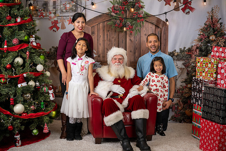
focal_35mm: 57
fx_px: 357
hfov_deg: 35.0
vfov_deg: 23.8
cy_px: 65
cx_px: 129
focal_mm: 50
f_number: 9
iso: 100
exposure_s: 1/100
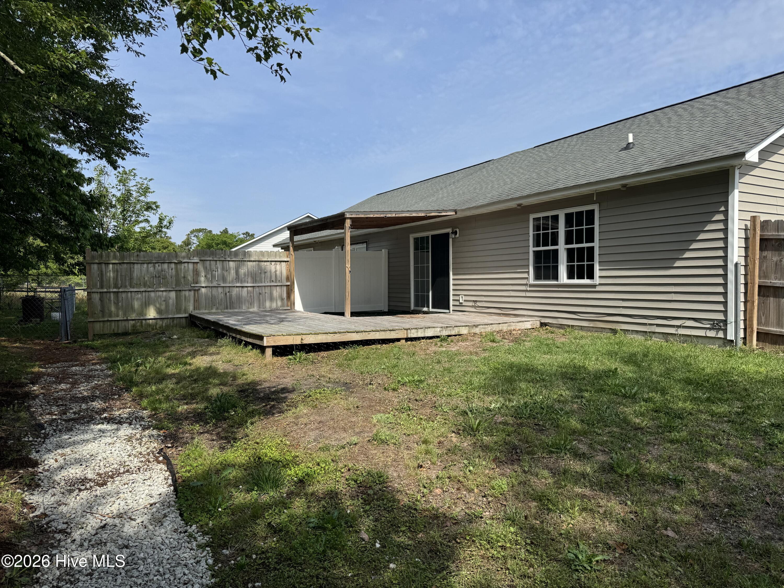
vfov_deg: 56.8
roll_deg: +0.5
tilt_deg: -1.3
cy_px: 294
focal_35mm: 24
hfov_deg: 71.6
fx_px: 544
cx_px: 392
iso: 80
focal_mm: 6.76
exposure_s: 1/5348
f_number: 1.78
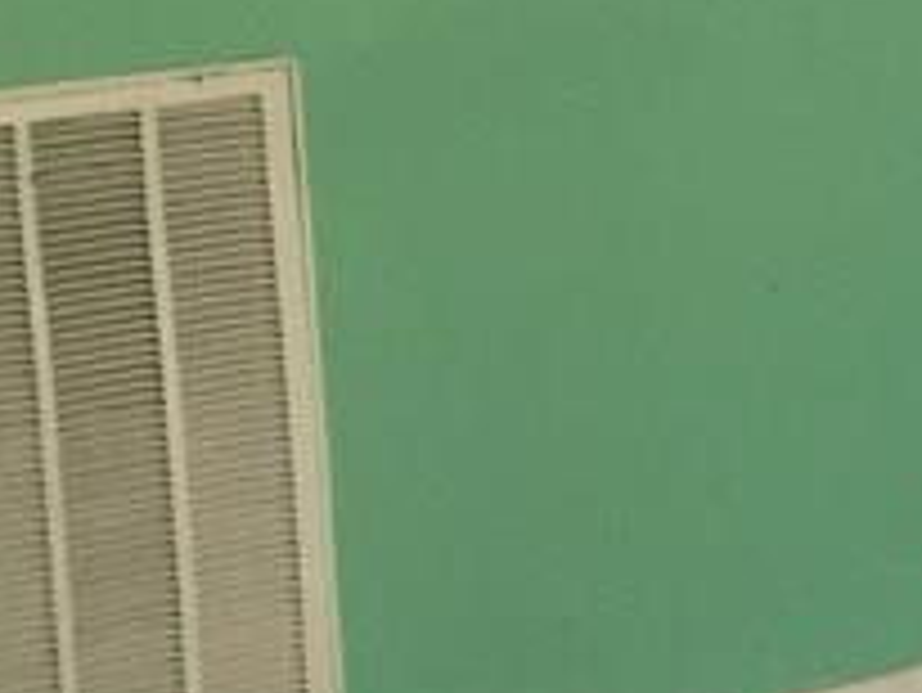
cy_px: 40
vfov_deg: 10.2
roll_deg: +1.7
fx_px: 3864
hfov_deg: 12.4
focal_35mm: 145
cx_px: 1678
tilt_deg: -6.9
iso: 80
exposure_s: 1/30
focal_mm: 4.15
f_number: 2.2
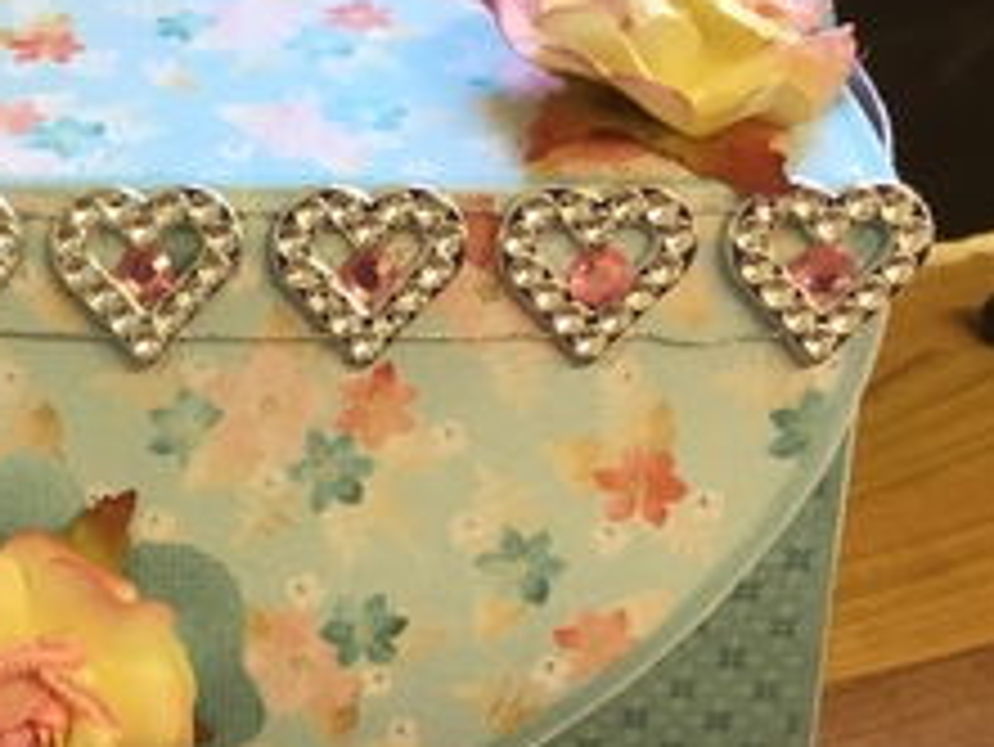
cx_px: 90
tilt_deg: -36.4
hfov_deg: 29.4
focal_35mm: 63
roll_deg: +1.6
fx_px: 1810
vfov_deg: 23.2
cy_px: 484
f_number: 2.4
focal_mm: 3.3
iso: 80
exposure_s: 1/33
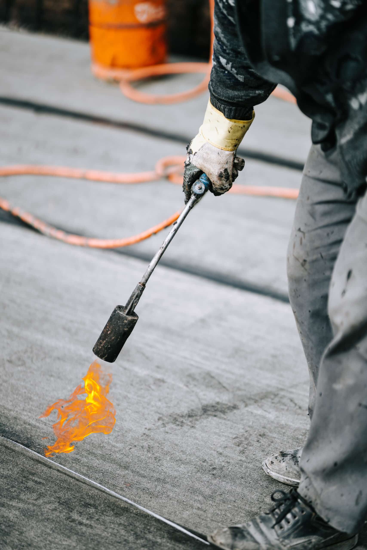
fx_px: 1300
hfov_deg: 16.1
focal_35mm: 85
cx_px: 184
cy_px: 275
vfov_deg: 23.9
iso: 125
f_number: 1.4
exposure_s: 1/4000
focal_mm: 85
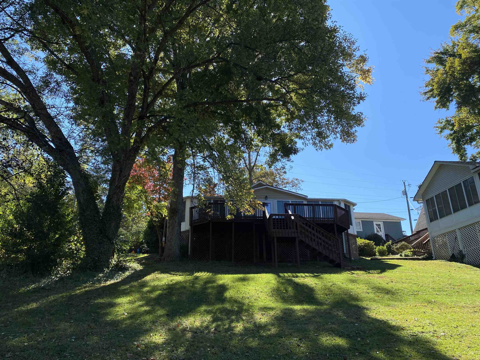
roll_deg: +0.8
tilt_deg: +21.0
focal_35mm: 26
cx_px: 240
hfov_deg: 67.3
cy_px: 180
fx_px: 361
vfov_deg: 53.1
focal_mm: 4.25
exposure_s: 1/2513
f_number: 1.8
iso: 32
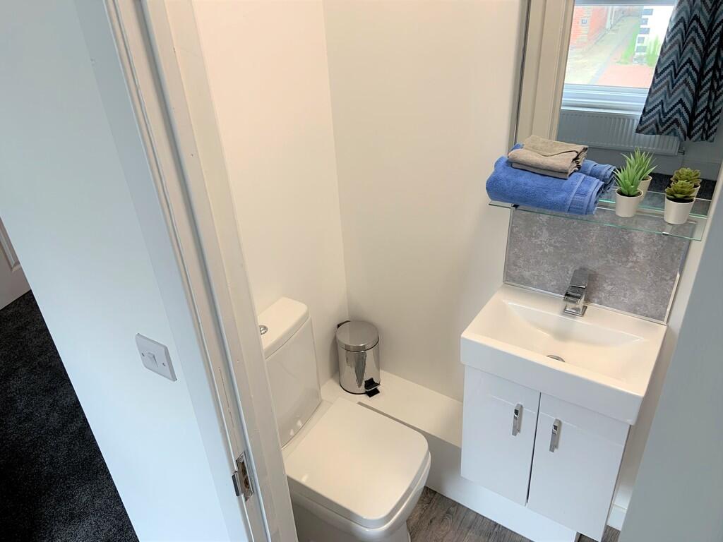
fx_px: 543
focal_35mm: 26
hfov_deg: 67.3
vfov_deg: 53.1
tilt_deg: -30.3
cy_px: 271
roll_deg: +4.1
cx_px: 362
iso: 100
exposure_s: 1/102
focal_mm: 4.25
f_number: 1.8
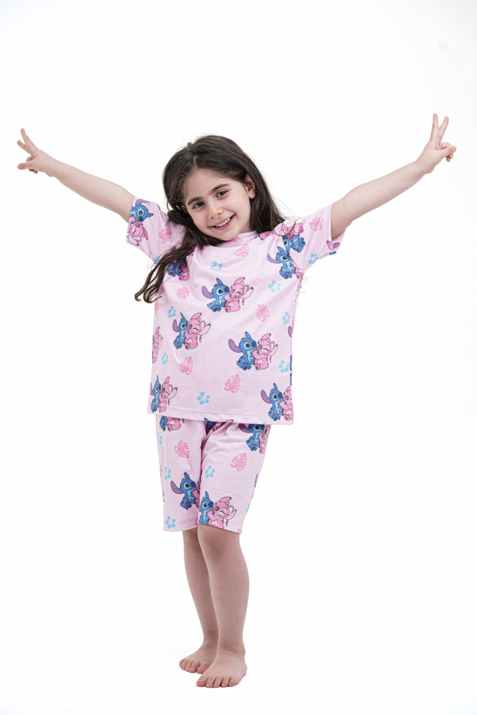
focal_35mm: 90
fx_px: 1789
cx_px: 238
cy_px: 358
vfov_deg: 22.6
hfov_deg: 15.2
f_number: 6.3
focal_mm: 90
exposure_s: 1/200
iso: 400
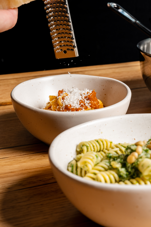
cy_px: 114
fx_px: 434
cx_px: 76
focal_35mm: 69
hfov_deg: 19.7
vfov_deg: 29.2
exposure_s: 1/200
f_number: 14
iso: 800
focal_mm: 69
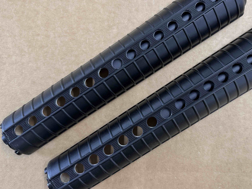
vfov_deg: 40.6
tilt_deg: -89.4
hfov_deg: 52.3
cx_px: 152
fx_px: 255
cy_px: 83
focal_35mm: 35
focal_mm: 6.76
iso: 125
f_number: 1.78
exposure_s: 1/60
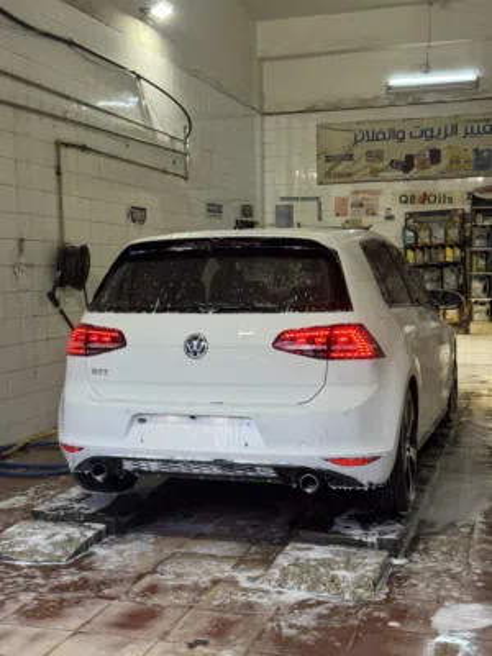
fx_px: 910
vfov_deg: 39.7
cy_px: 328
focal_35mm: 48
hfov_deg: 30.3
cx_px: 246
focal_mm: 6.76
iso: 125
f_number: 1.78
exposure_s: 1/50
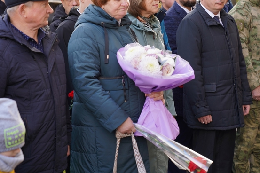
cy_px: 57
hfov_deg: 21.5
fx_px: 686
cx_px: 145
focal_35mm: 95
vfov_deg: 14.4
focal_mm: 70
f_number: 3.2
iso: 100
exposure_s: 1/125
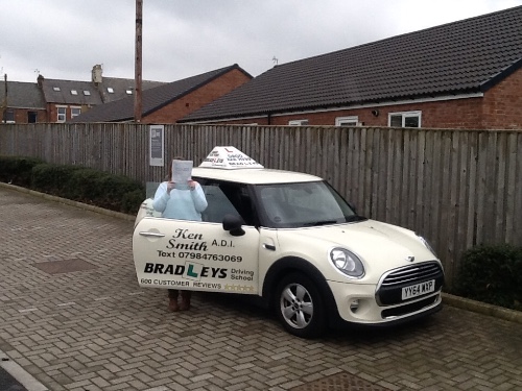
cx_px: 261
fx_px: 664
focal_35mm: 44
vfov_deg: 32.9
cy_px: 196
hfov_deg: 42.9
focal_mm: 2.03
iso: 40
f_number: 2.4
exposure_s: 1/438
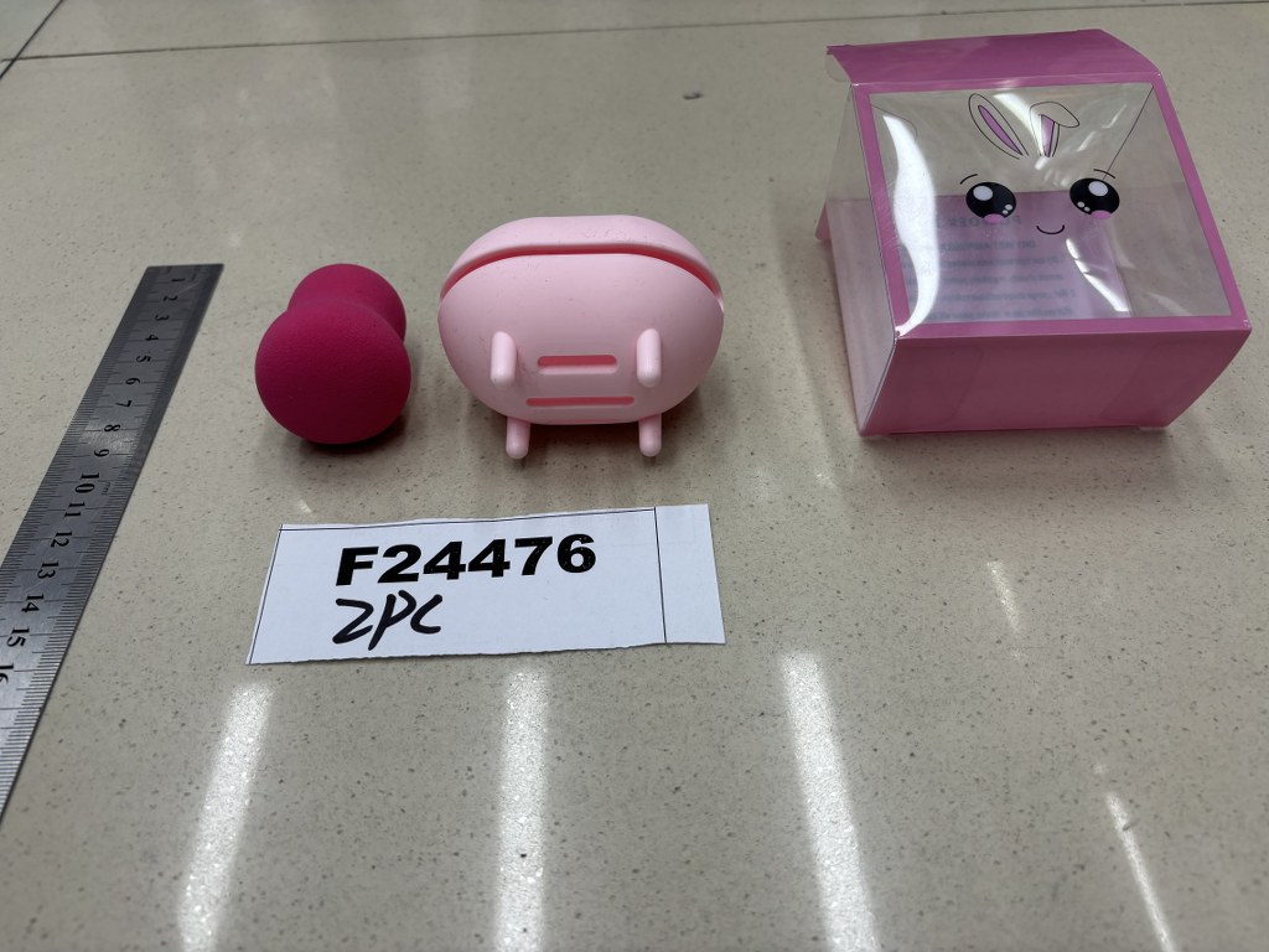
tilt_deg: -47.9
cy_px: 476
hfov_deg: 67.3
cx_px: 634
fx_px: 953
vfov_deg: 53.1
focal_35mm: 26
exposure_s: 1/101
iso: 32
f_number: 1.6
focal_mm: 5.96
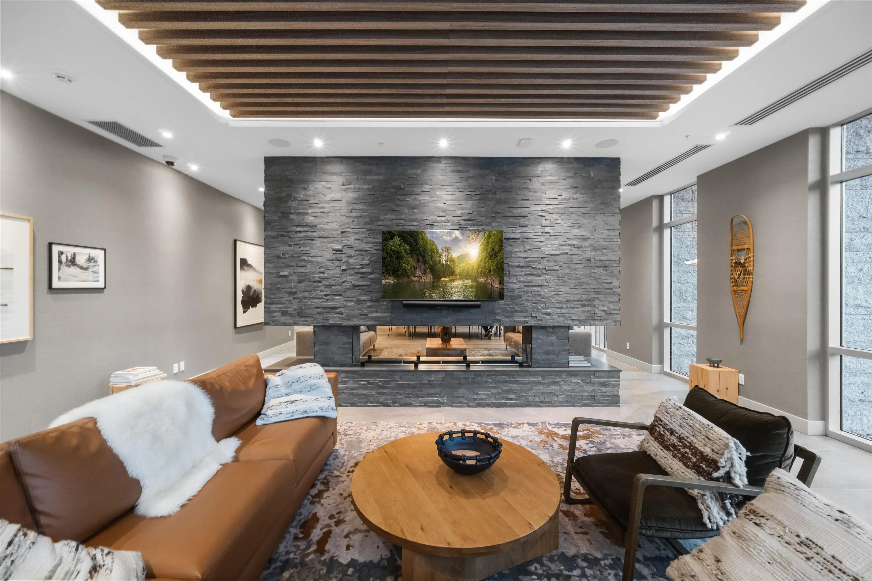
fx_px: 327
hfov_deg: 106.3
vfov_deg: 83.3
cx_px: 436
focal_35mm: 14
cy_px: 290
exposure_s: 1/2
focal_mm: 9
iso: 1000
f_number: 9
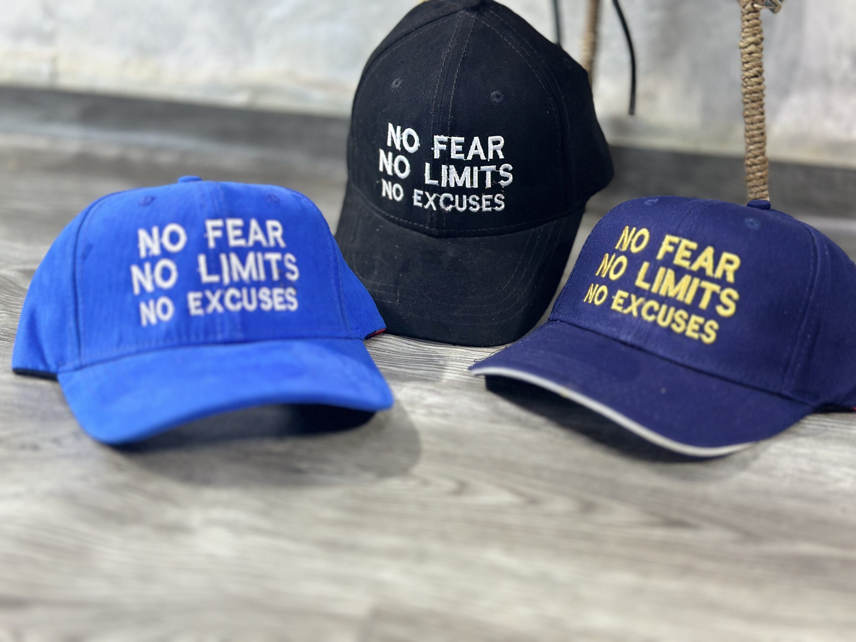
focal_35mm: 48
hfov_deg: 39.7
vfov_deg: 30.3
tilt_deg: -20.1
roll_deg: -2.7
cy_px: 321
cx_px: 428
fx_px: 1187
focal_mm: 6.86
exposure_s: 1/103
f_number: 1.78
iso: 250
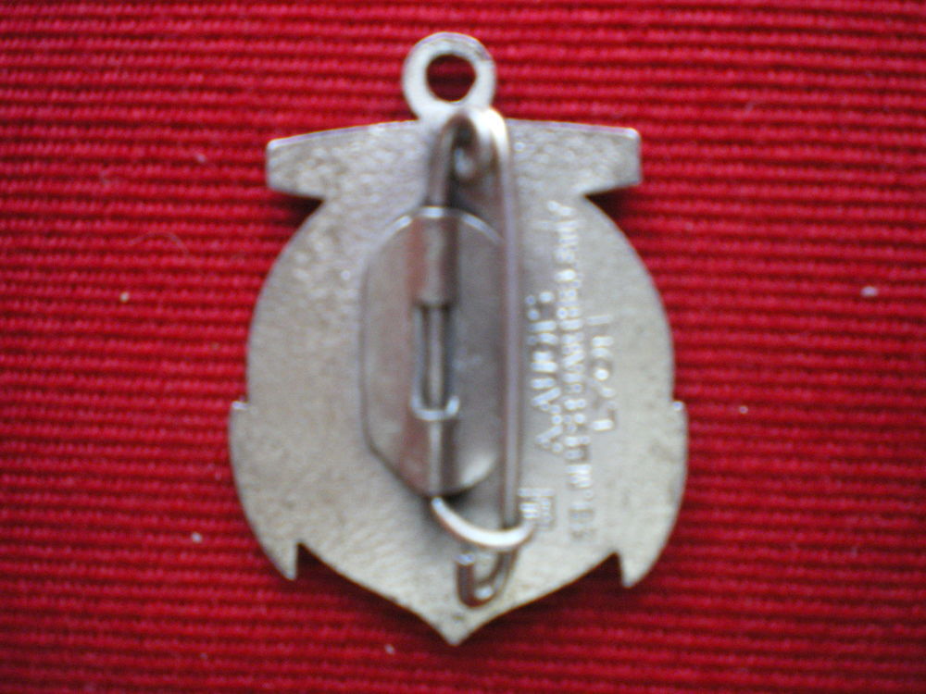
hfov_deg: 49.0
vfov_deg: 37.7
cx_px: 463
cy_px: 347
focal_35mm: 38
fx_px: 1017
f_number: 3.1
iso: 400
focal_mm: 6.3
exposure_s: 1/30
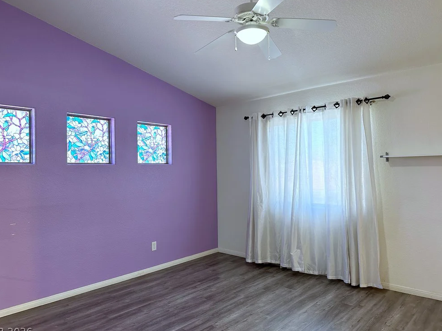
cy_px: 167
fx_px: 319
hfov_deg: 69.4
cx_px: 214
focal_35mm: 25
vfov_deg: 54.9
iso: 160
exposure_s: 1/60
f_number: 1.78
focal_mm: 6.86
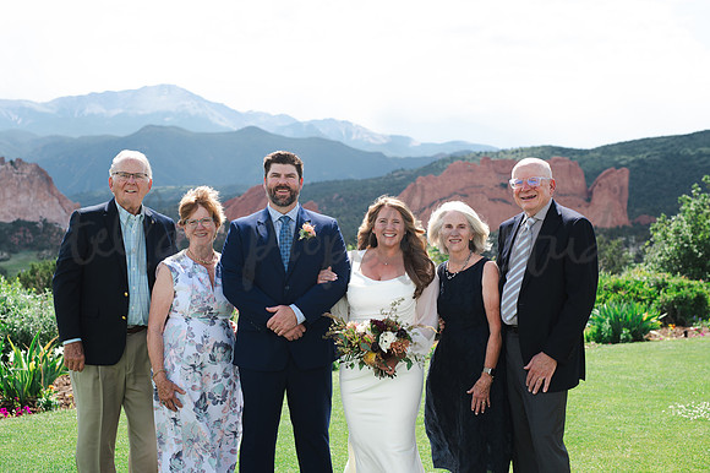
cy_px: 236
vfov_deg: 27.0
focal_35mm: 50
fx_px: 986
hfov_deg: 39.6
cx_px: 355
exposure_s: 1/400
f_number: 4
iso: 100
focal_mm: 50
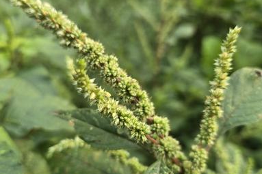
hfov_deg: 71.5
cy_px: 100
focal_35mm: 25
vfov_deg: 51.1
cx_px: 126
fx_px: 182
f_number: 1.8
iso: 50
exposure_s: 1/180
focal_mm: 5.4
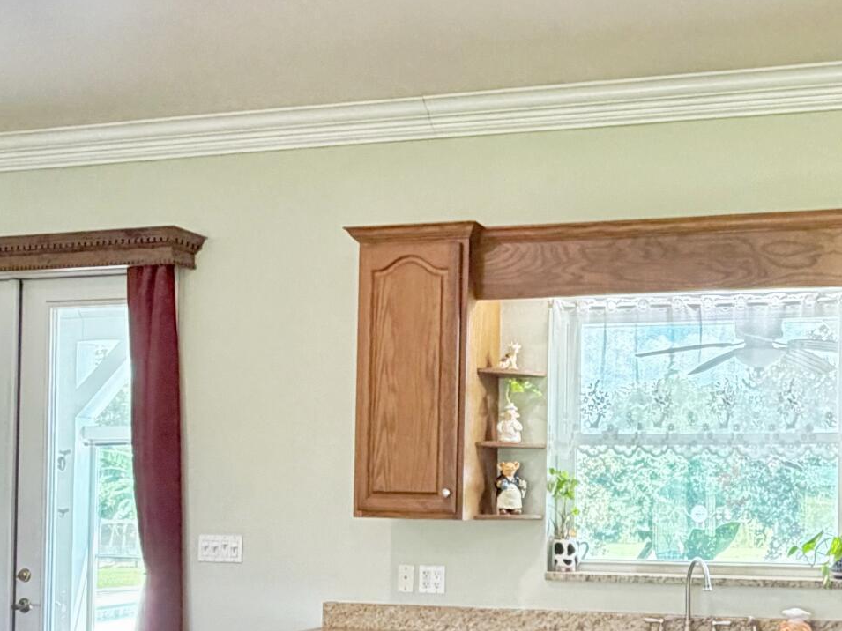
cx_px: 698
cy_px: 481
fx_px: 1070
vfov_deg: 32.2
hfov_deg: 40.8
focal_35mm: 44
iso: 320
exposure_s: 1/60
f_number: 2.2
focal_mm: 2.22
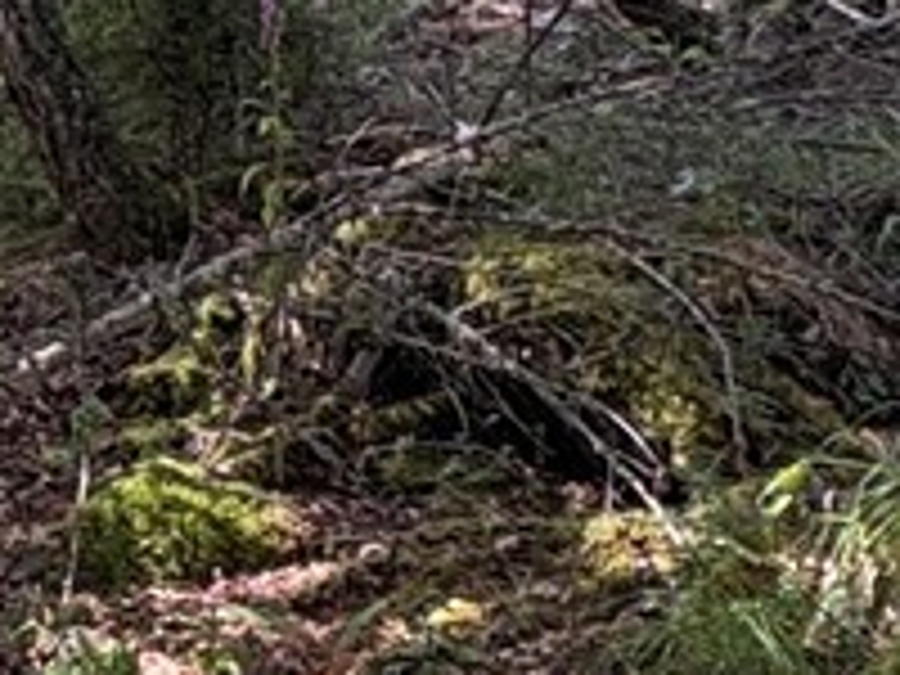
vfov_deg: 12.8
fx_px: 2912
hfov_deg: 14.6
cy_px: -220
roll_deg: -7.6
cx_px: -891
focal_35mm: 112
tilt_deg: +6.1
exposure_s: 1/134
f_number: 2.2
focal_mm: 2.22
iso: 125
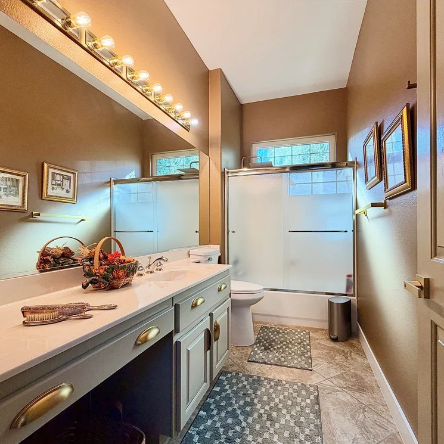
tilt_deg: +1.2
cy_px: 228
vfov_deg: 84.0
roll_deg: +0.4
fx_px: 247
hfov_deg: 83.9
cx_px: 237
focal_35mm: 17
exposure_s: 1/120
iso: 125
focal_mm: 2.22
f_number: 2.2
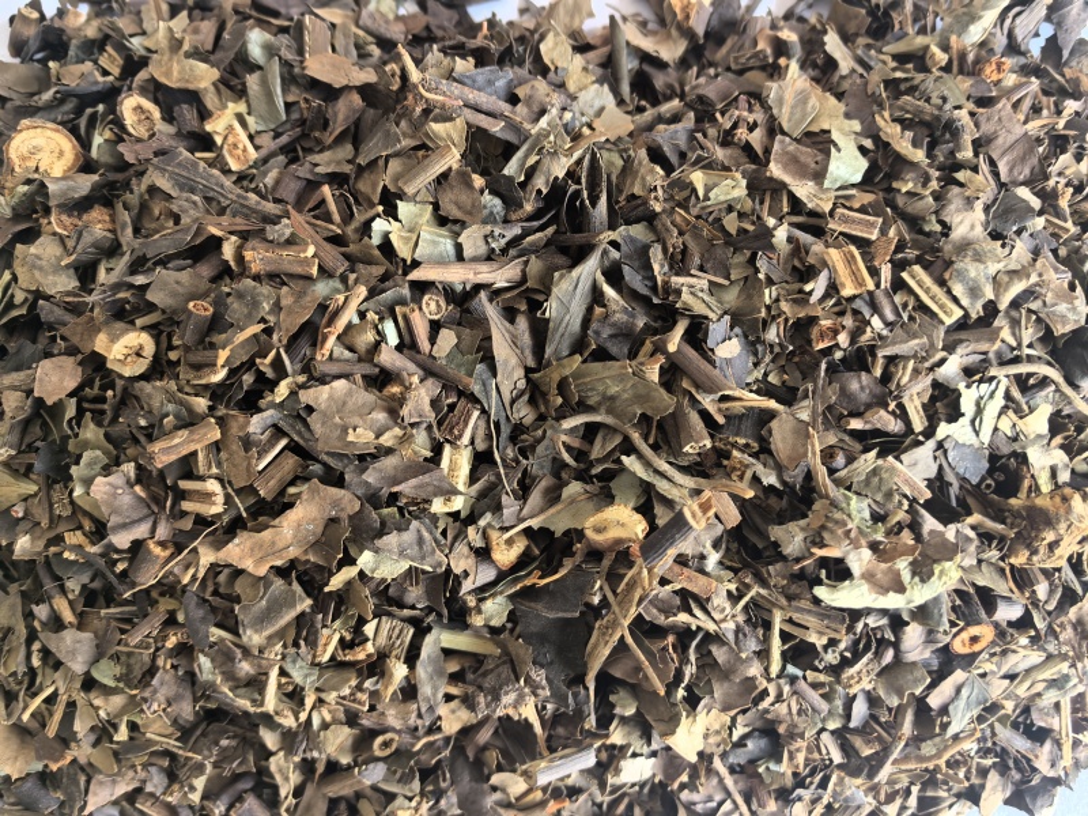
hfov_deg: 65.3
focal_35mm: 27
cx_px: 544
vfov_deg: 51.4
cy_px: 408
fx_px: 849
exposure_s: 1/100
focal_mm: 5.75
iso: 200
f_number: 2
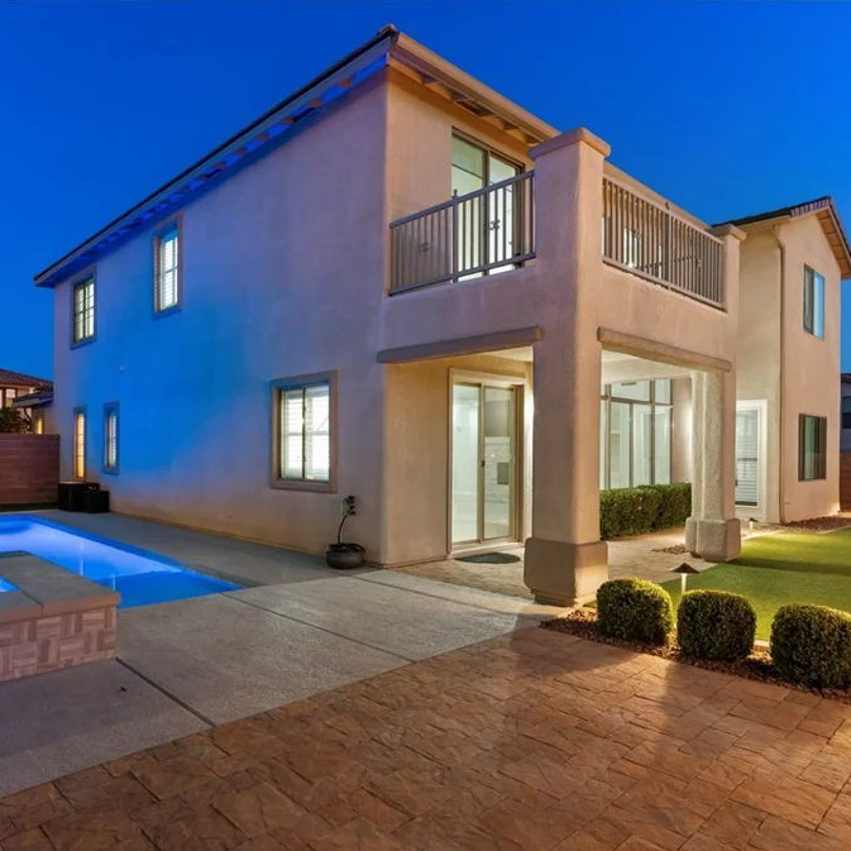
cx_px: 301
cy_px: 431
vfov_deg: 69.6
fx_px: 612
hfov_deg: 68.1
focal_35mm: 22
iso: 400
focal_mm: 17
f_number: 8
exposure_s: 2.5
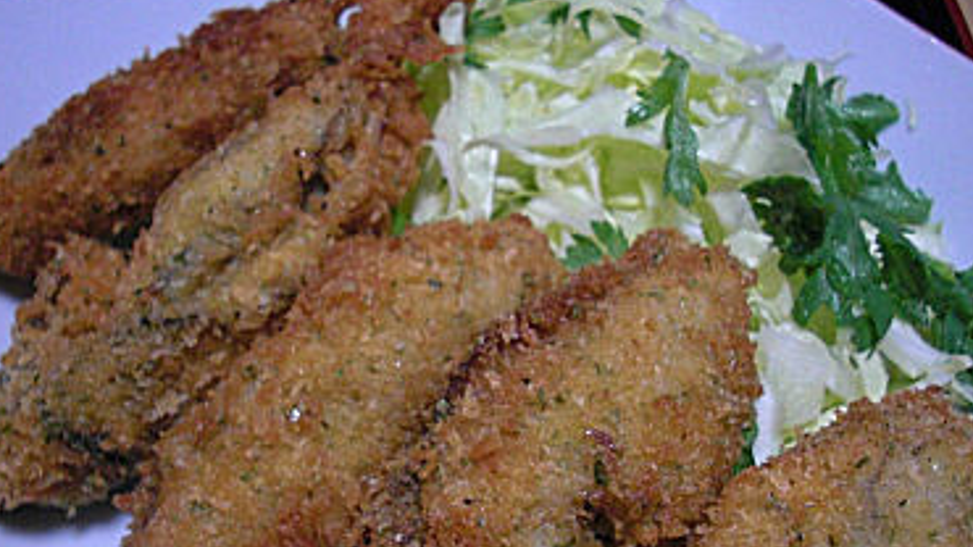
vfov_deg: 26.8
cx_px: 446
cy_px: 391
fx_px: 1135
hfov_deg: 46.4
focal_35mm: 44
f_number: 2.8
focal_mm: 6.3
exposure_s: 1/60
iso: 400
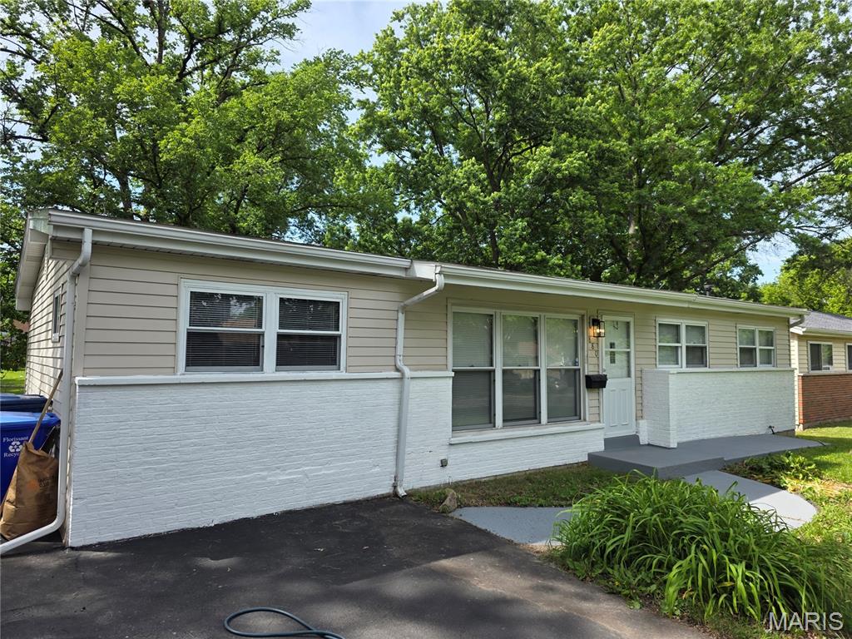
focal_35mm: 23
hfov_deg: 73.9
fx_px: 566
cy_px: 320
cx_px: 426
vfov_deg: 58.9
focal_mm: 6.3
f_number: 1.7
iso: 80
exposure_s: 1/2043
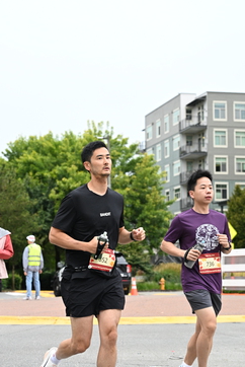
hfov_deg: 17.2
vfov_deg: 25.6
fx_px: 805
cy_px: 215
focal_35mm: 79
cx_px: 70
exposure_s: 1/800
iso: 1600
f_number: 4
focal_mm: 52
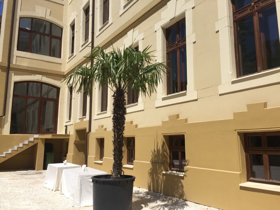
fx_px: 235
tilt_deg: +8.6
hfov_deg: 61.7
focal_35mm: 29
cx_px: 140
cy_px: 105
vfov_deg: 48.2
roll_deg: +0.3
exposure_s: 1/3597
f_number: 2.2
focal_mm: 4.15
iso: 32
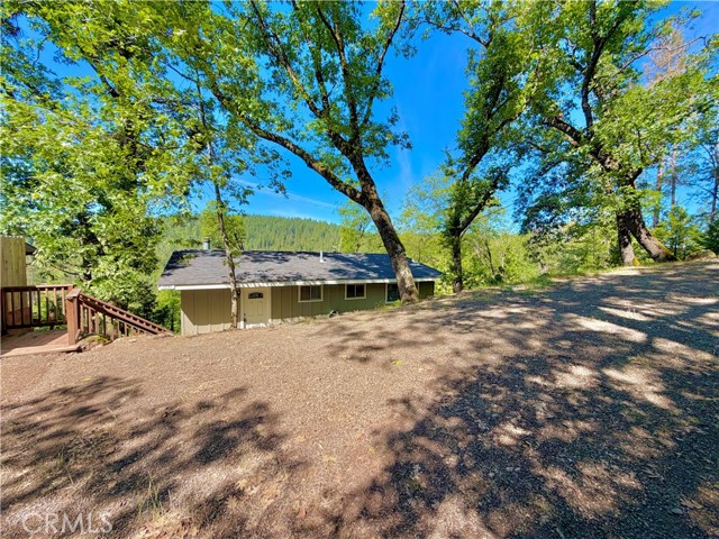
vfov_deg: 85.7
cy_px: 270
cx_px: 360
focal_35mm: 14
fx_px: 291
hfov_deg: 102.1
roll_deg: -1.7
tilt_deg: -2.8
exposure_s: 1/602
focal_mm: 2.22
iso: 40
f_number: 2.2
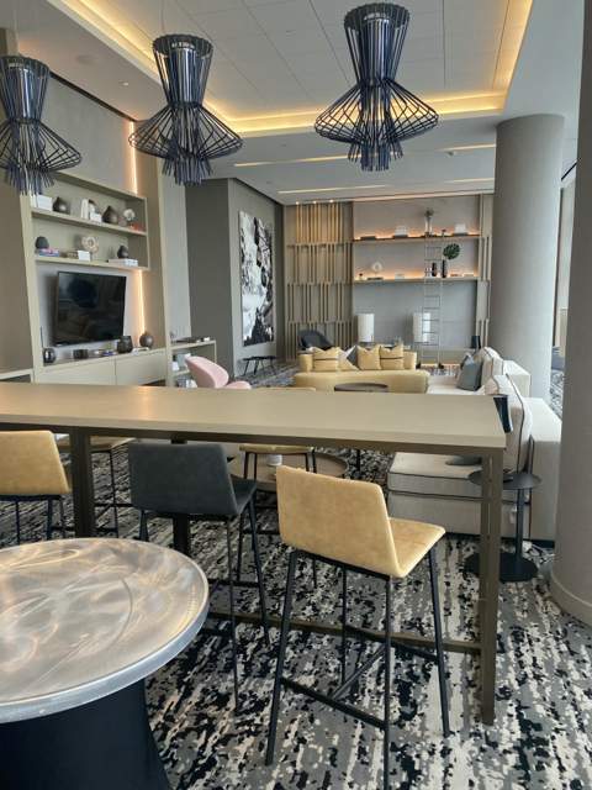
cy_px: 395
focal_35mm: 26
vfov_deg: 67.3
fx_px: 593
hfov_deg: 53.1
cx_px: 296
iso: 125
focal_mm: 4.25
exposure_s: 1/120
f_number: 1.8
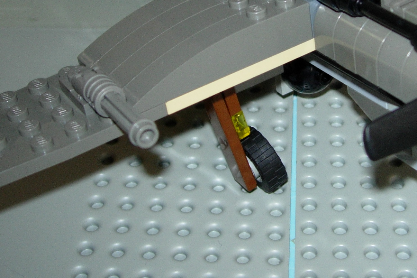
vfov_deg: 17.1
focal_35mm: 79
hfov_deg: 25.6
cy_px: 46
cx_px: 272
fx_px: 915
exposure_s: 1/64
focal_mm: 7.8
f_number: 2.8
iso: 79
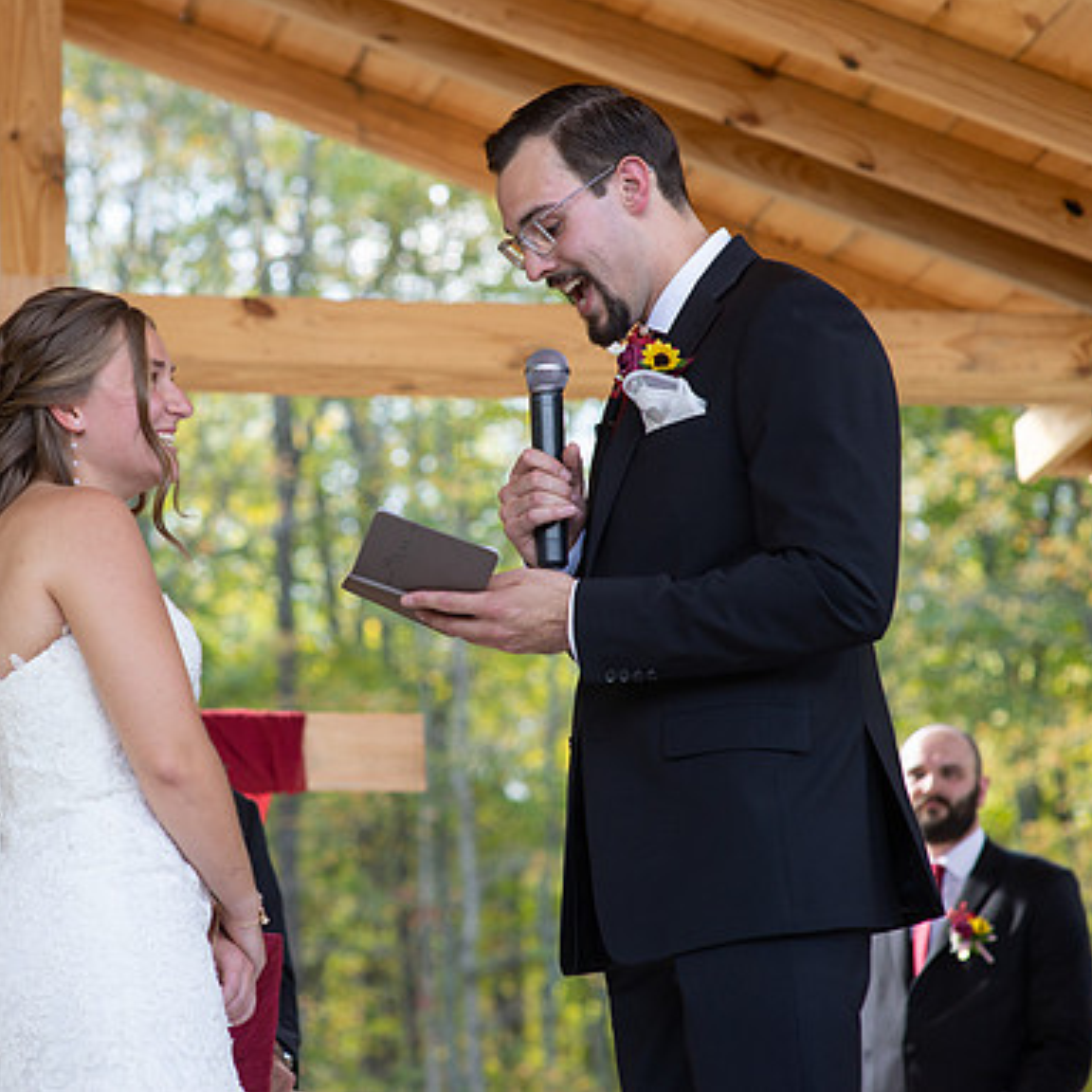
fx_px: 3890
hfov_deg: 15.9
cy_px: 545
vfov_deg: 16.0
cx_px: 367
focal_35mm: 109
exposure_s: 1/320
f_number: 4
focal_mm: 85
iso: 400
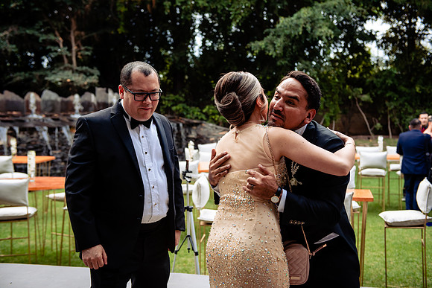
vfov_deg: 28.1
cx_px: 216
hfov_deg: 41.1
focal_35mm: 48
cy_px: 144
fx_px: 576
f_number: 3.5
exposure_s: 1/125
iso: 500
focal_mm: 48
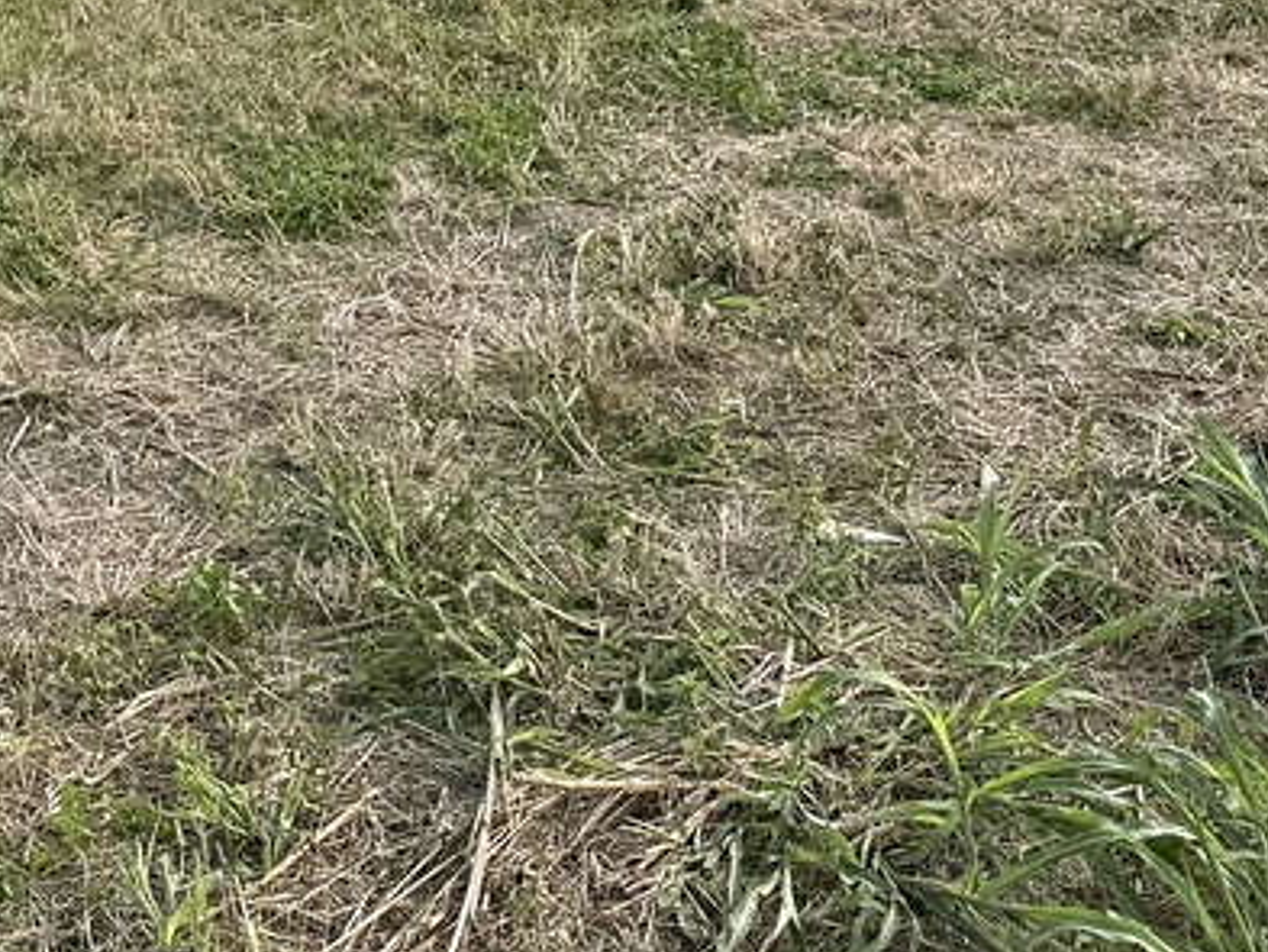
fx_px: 3224
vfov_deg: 14.8
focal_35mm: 88
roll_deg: -1.1
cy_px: -726
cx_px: -106
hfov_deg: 21.2
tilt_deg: -2.9
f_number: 1.78
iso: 80
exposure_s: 1/6711
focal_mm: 6.76
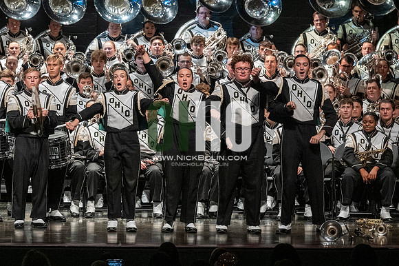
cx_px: 200
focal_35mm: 225
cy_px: 133
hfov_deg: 9.2
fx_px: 2492
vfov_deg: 6.1
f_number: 4
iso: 4000
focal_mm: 150
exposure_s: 1/500
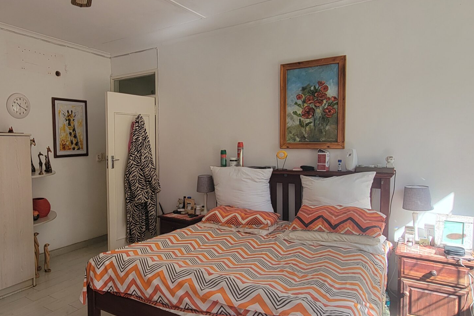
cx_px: 161
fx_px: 316
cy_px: 160
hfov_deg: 71.8
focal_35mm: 24
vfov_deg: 53.1
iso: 50
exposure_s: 1/103
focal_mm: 2.2
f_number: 2.2
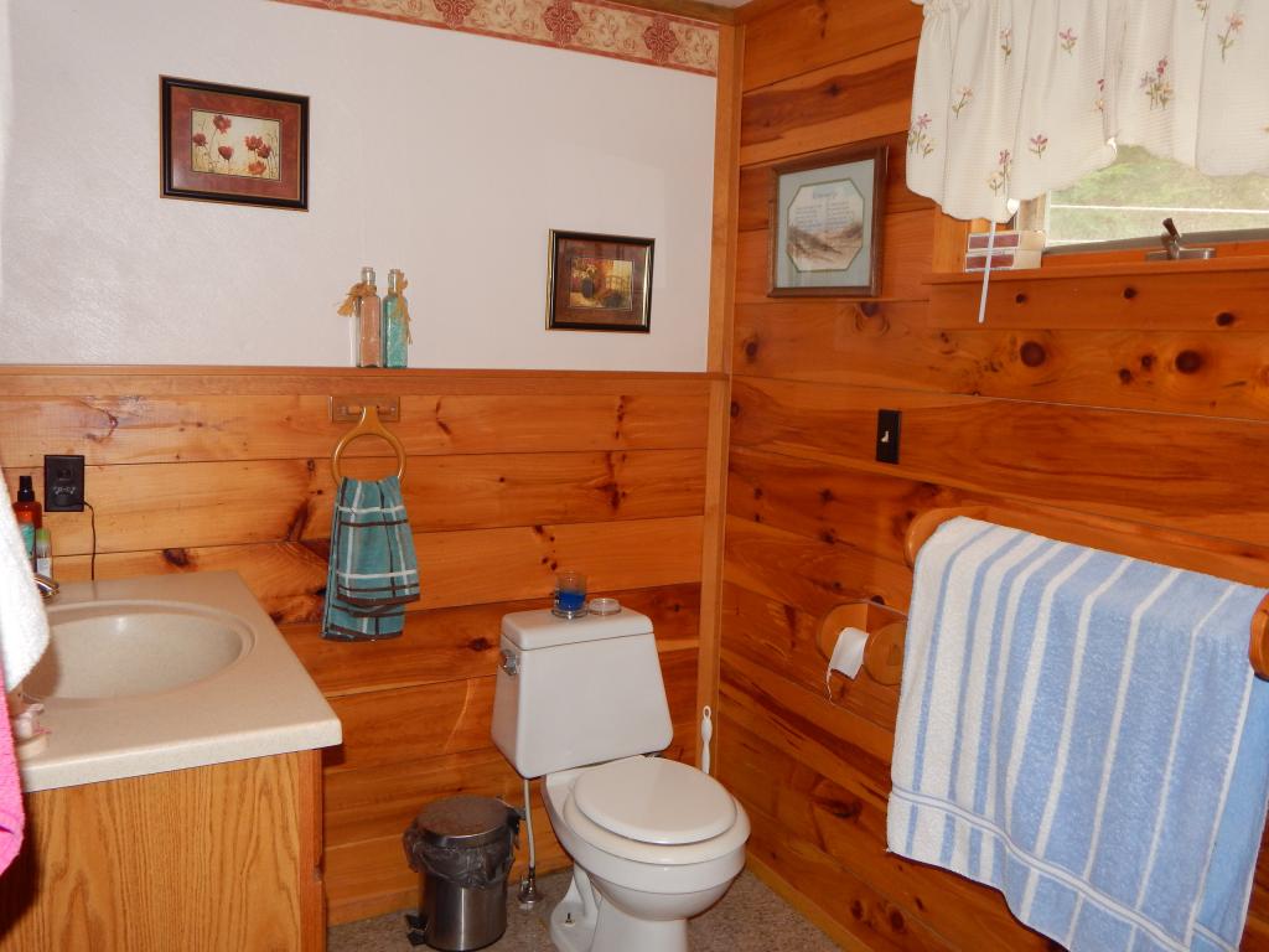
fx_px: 1026
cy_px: 476
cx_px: 634
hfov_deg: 63.4
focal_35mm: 28
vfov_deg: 49.7
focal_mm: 5.1
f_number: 3.2
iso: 200
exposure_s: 1/30
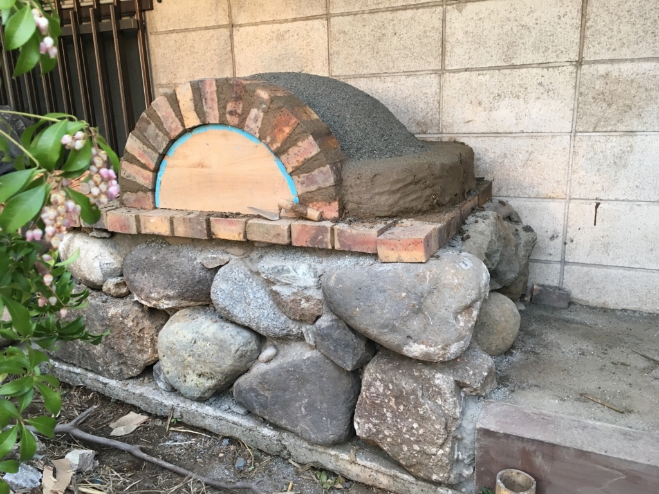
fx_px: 552
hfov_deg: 61.7
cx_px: 330
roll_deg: +4.3
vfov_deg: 48.2
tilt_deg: -16.0
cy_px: 247
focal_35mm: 29
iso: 40
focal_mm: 4.15
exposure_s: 1/30
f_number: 2.2
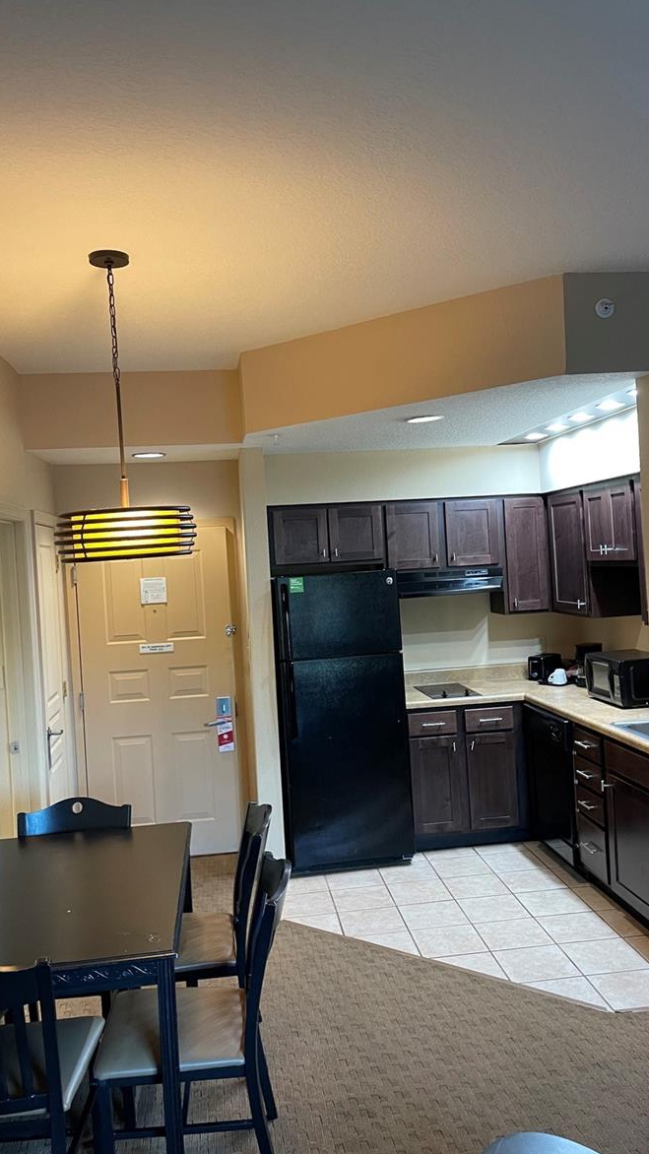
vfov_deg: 66.1
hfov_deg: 40.2
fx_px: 887
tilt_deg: -1.1
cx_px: 343
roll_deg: +3.5
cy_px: 573
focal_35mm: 29
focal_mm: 4.2
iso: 250
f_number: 1.6
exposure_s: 1/60
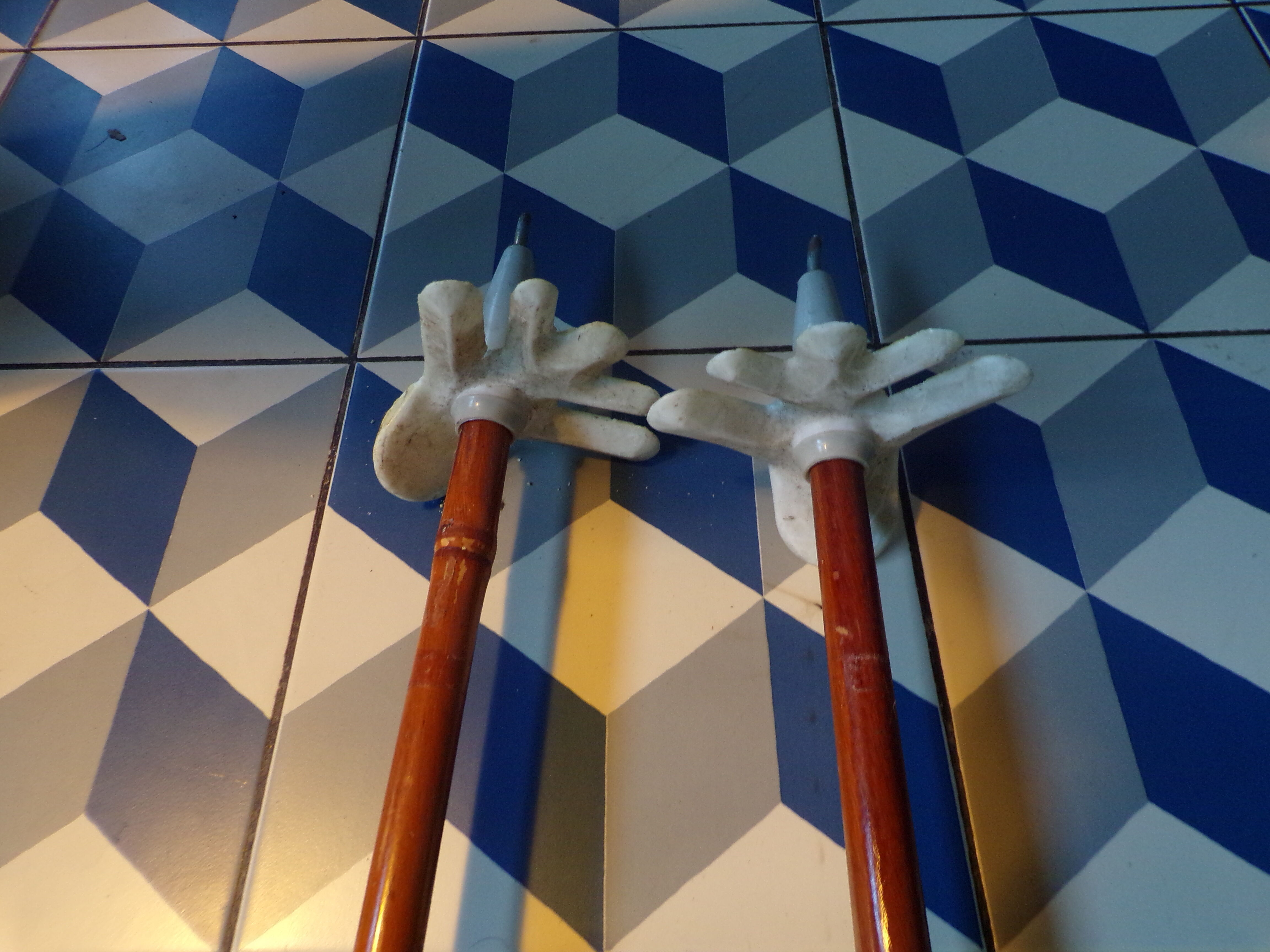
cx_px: 635
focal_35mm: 24
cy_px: 476
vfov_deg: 56.8
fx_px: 881
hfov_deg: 71.6
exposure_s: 1/17
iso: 269
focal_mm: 4.3
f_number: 3
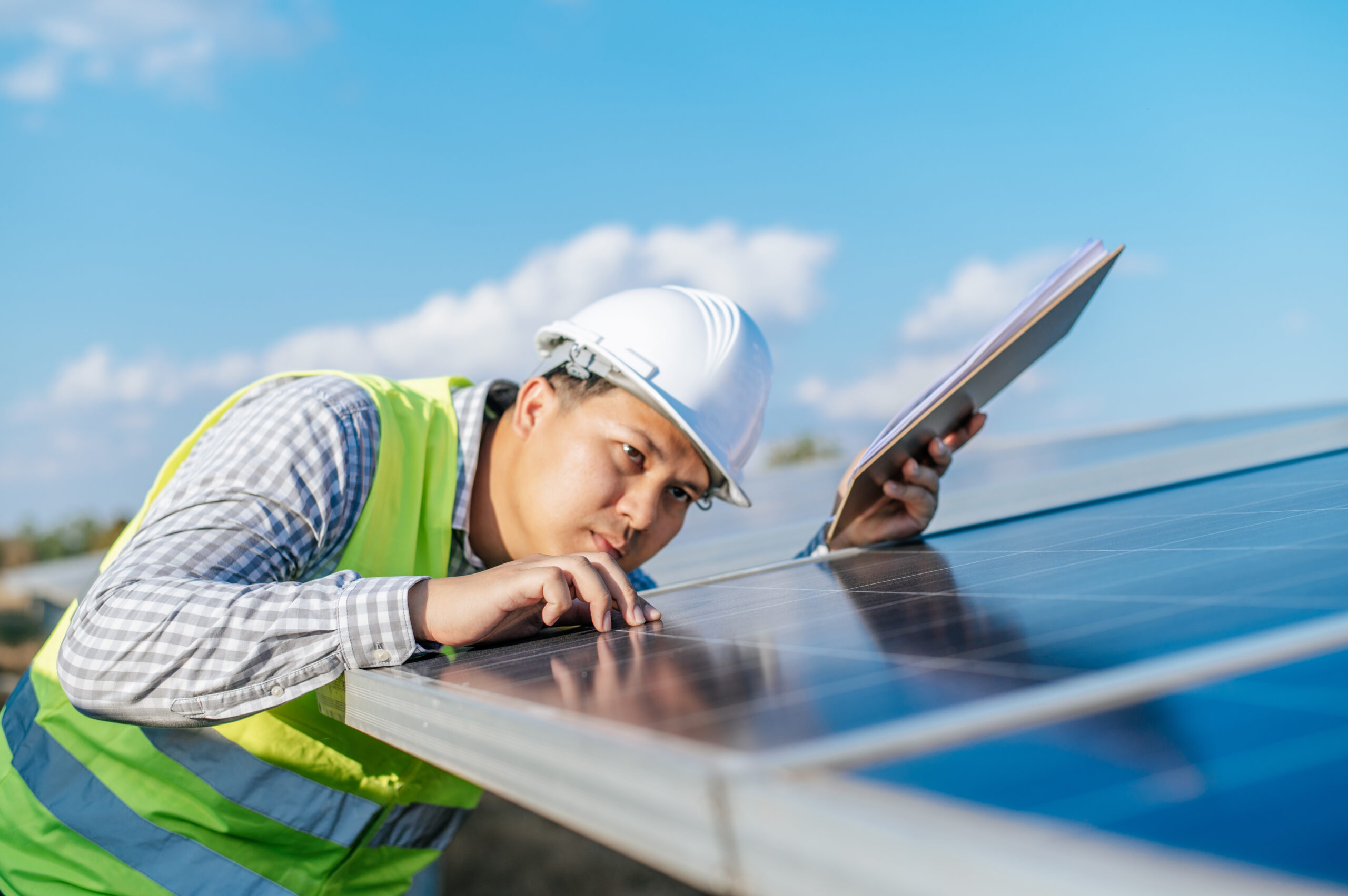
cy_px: 448
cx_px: 674
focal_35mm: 50
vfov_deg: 27.0
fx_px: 1871
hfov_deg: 39.6
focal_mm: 50
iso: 100
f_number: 2.8
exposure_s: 1/2000
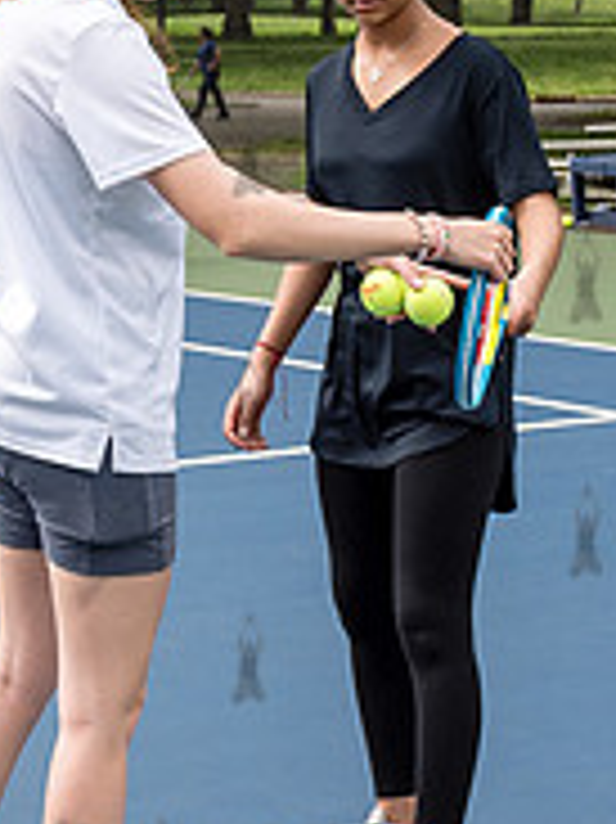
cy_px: 254
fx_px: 3017
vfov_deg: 15.5
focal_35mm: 127
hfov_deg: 11.7
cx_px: 275
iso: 200
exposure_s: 1/1000
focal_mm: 24
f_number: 4
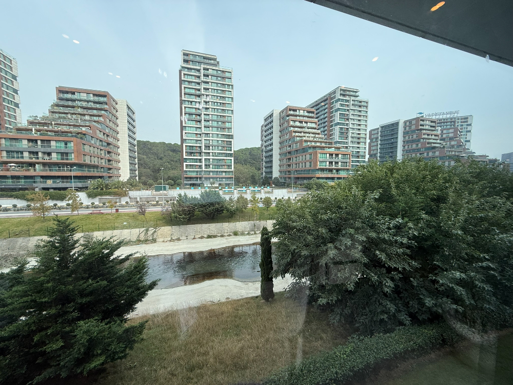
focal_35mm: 14
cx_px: 256
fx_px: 207
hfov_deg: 102.1
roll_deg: -0.1
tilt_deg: -3.0
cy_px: 192
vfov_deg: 85.7
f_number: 2.2
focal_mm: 2.22
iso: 50
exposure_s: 1/290
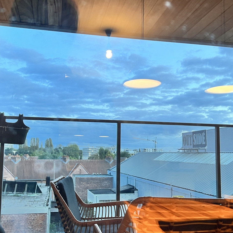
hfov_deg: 41.9
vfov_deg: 41.8
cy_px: 127
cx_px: 119
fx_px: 305
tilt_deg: +5.1
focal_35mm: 40
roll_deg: -1.3
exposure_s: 1/50
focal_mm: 5.7
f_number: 1.5
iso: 80
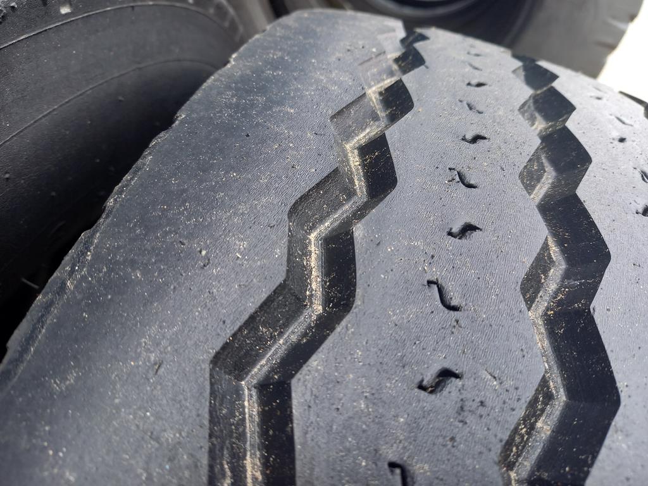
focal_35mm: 25
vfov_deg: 54.9
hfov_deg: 69.4
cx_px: 324
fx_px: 468
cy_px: 243
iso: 64
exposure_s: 1/100
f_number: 1.8
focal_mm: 4.65
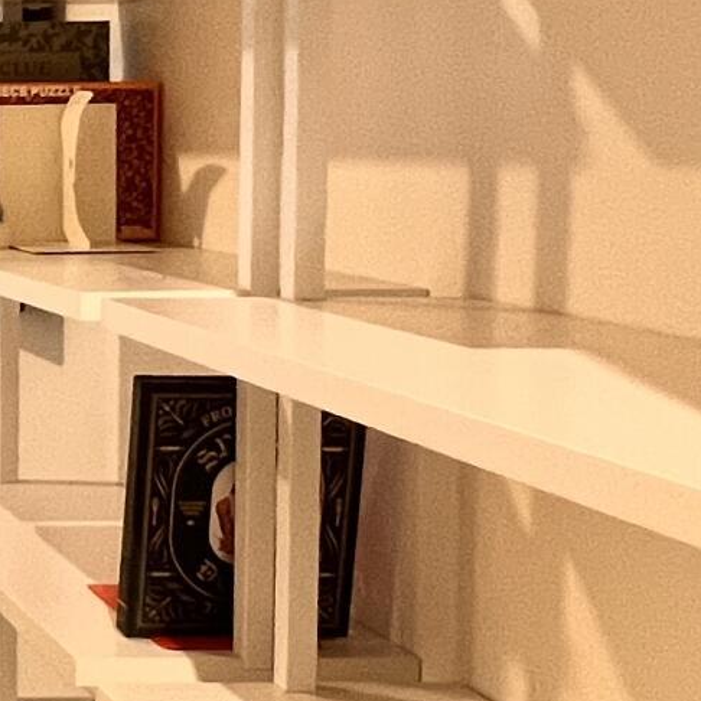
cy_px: 222
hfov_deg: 19.4
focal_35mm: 71
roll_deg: +0.7
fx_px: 1627
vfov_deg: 24.2
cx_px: -492
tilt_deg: -3.2
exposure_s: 1/60
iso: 320
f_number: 1.8
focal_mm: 1.57
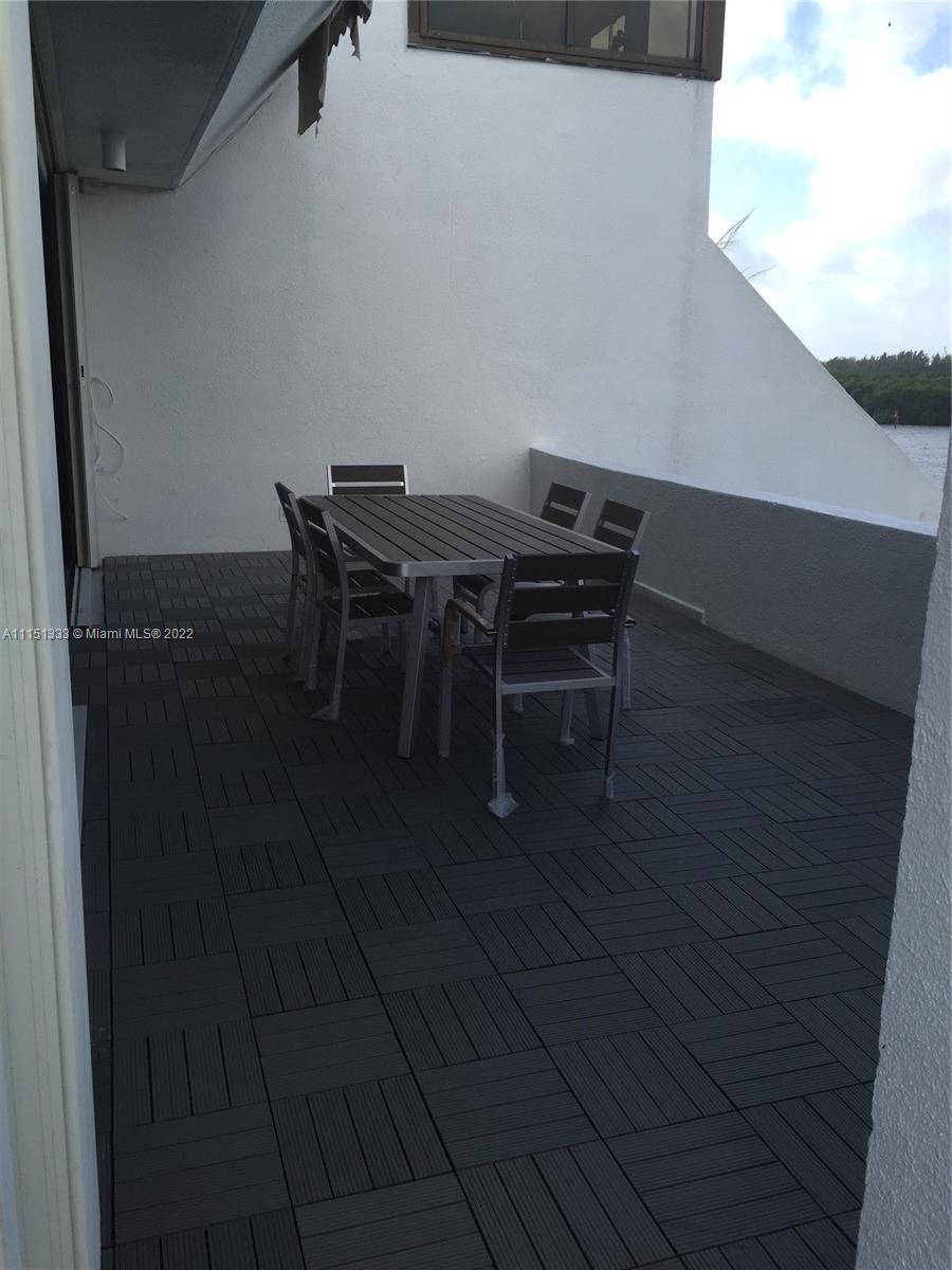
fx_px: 1063
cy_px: 635
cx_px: 476
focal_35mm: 29
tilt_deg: -11.5
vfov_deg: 61.7
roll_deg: -0.6
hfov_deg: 48.2
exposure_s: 1/920
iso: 32
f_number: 2.2
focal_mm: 4.15
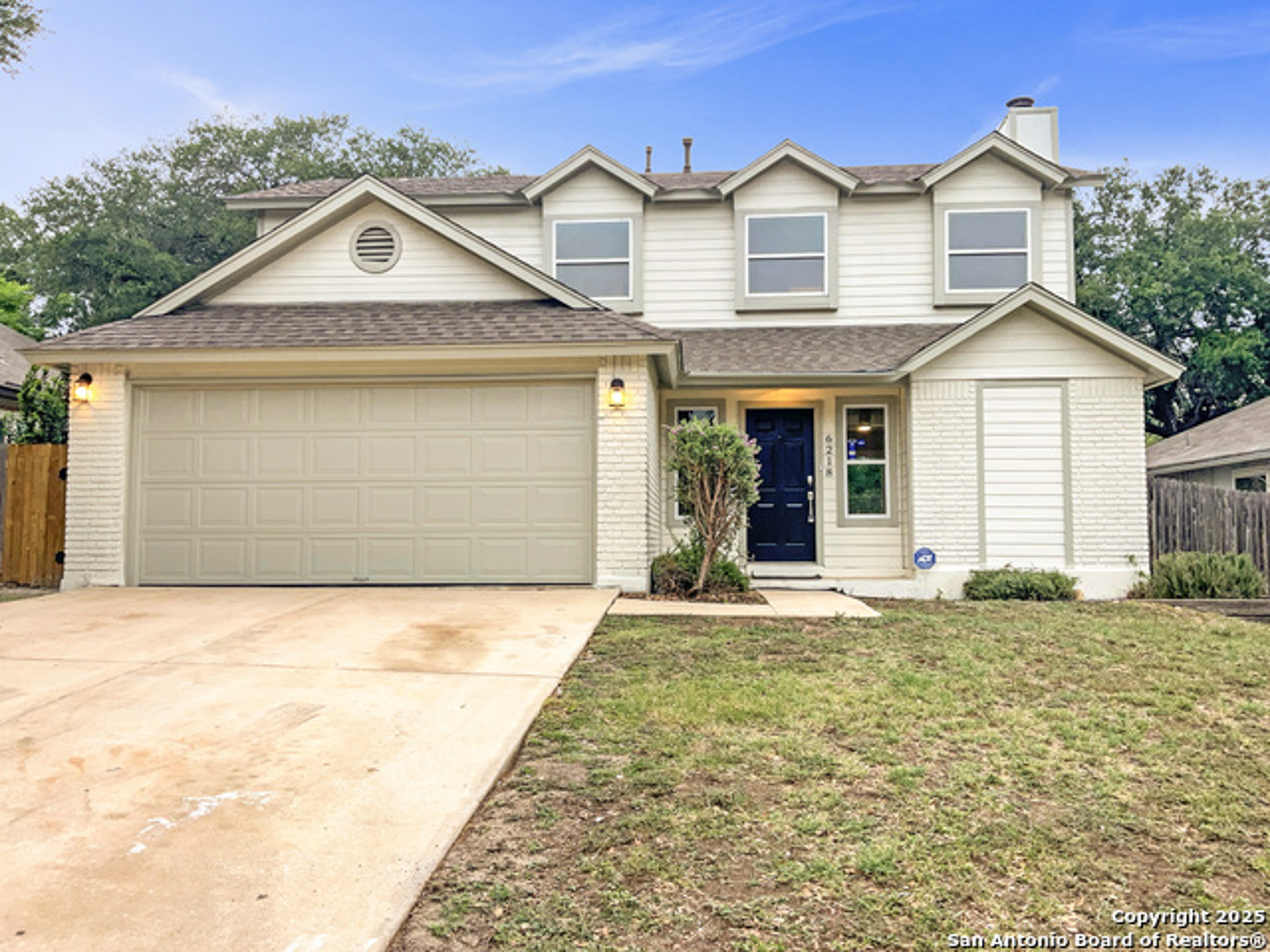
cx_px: 635
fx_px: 1064
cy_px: 476
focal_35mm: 29
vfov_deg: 48.2
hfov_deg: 61.7
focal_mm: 3
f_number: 1.8
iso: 16
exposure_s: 1/122
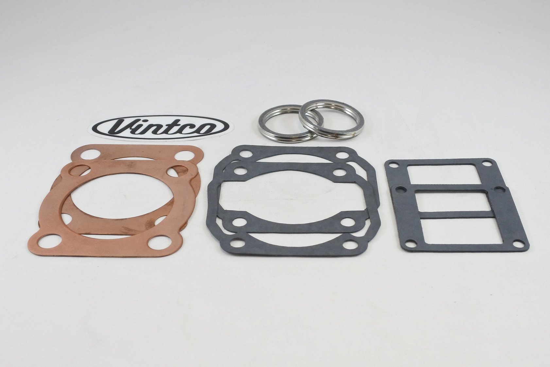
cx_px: 275
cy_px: 184
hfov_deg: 55.8
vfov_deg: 38.9
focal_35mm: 34
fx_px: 519
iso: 400
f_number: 4
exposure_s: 1/160
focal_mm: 12.8
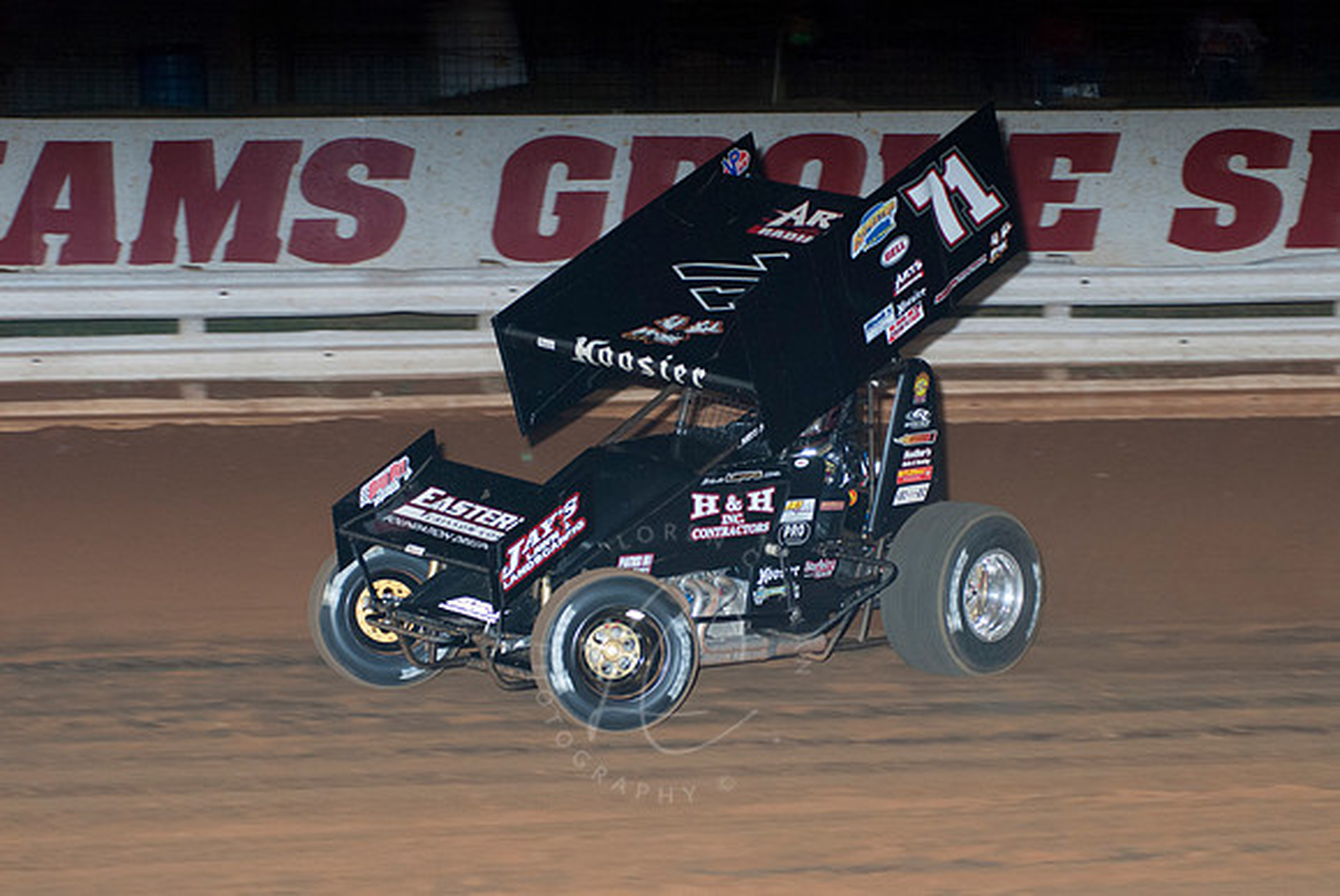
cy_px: 448
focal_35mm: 120
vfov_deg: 11.4
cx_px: 670
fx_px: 4471
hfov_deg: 17.0
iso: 400
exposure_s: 1/400
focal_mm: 80
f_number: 4
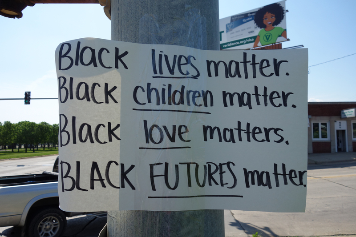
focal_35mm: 28
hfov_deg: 65.5
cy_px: 118
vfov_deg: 46.4
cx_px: 178
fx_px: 277
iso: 125
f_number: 5.6
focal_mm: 10.4
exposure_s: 1/500
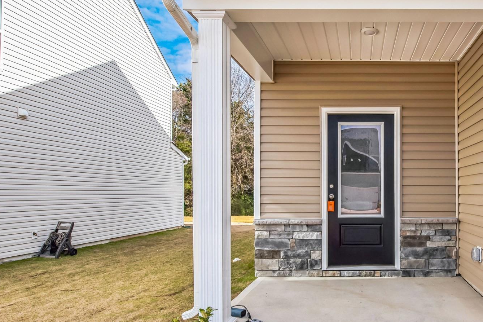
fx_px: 349
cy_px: 191
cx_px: 359
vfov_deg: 49.3
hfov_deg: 65.4
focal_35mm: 26
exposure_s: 1/800
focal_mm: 17
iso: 200
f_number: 8
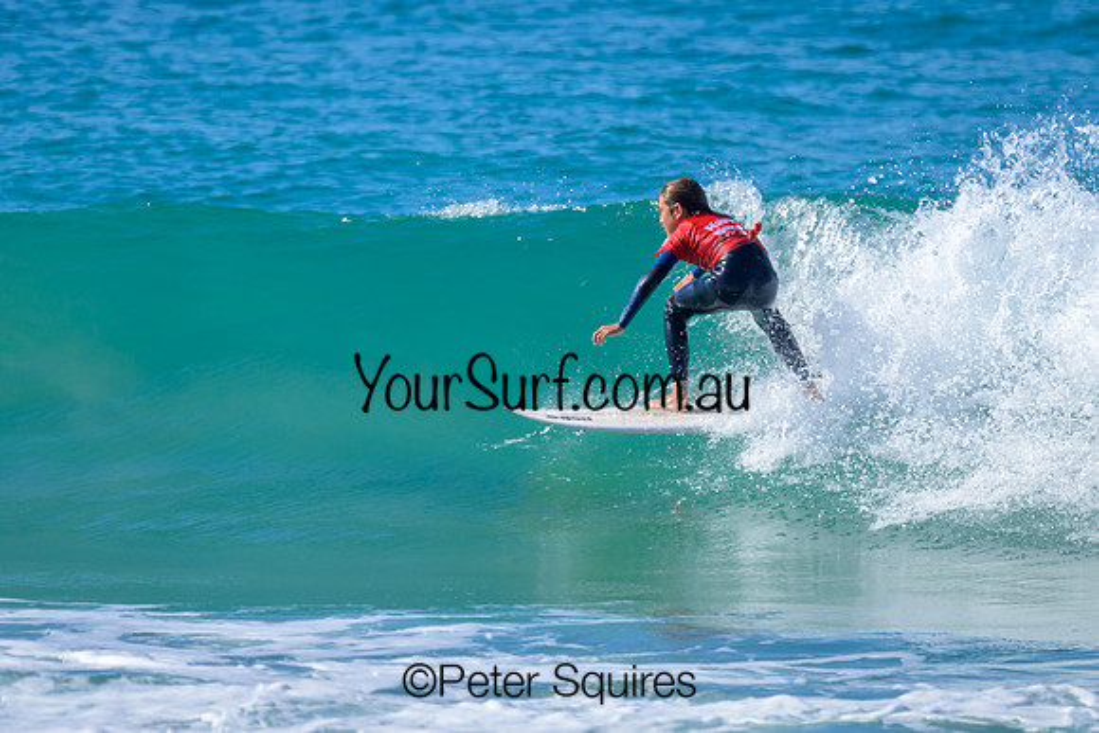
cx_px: 623
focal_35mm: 1098
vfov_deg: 1.3
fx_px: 33538
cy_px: 343
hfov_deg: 1.9
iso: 400
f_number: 6.3
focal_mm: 800
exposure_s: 1/2000
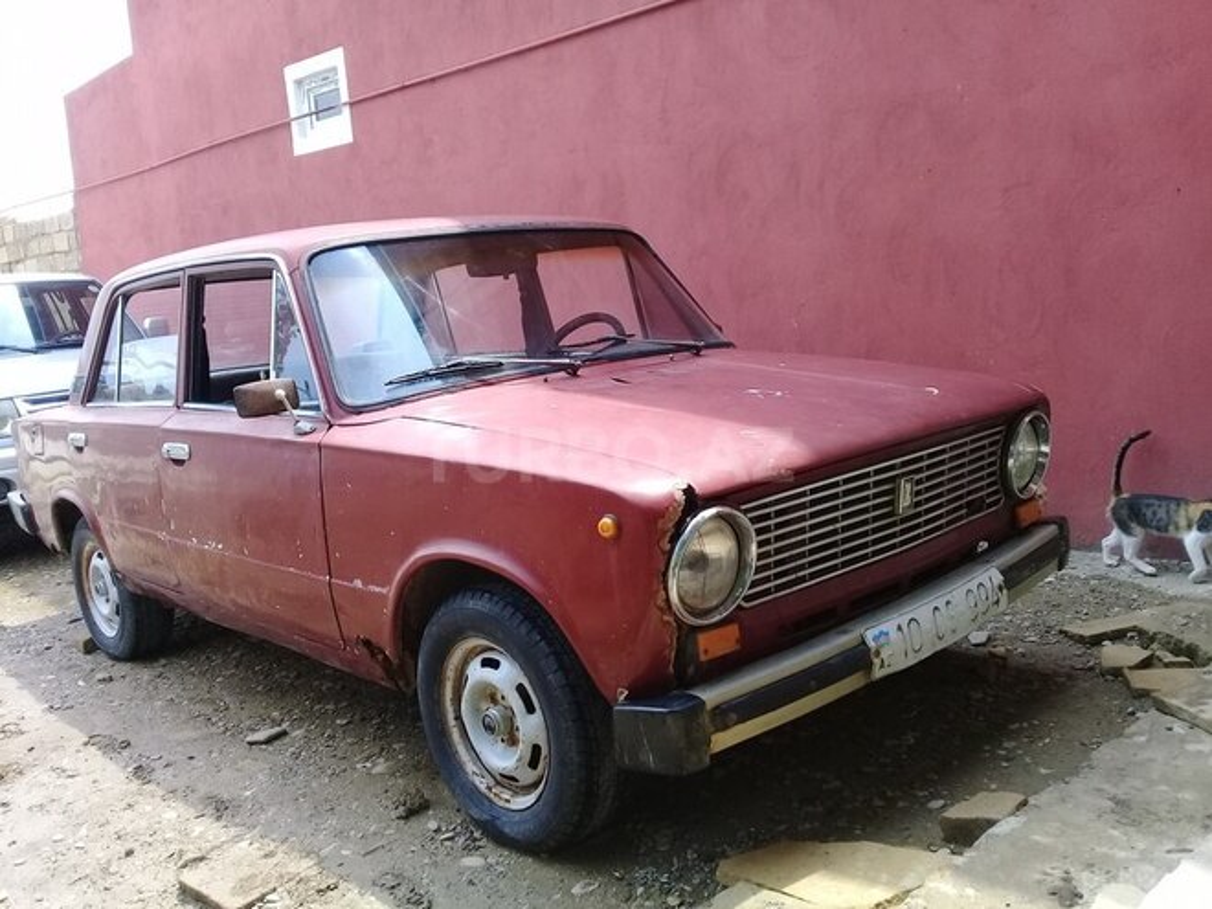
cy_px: 454
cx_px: 606
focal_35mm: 31
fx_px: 1085
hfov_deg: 58.4
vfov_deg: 45.4
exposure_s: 1/280
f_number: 2.2
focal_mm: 3.3
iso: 50
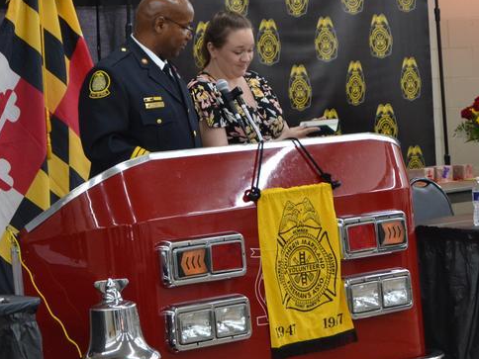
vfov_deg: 8.8
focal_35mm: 168
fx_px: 2325
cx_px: 219
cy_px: 104
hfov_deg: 11.8
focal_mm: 55
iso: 1000
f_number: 5.6
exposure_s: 1/60
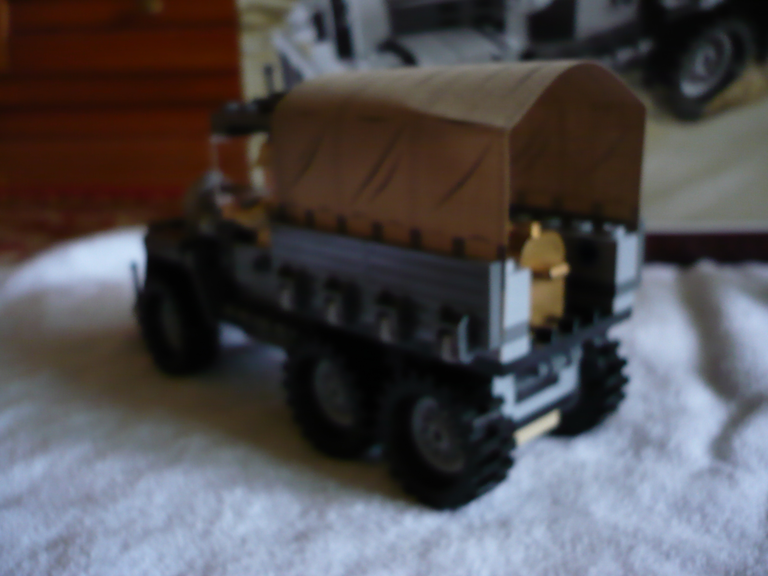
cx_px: 384
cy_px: 288
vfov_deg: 40.7
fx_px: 777
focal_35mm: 35
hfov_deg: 52.6
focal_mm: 5.8
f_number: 2.8
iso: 200
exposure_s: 1/15
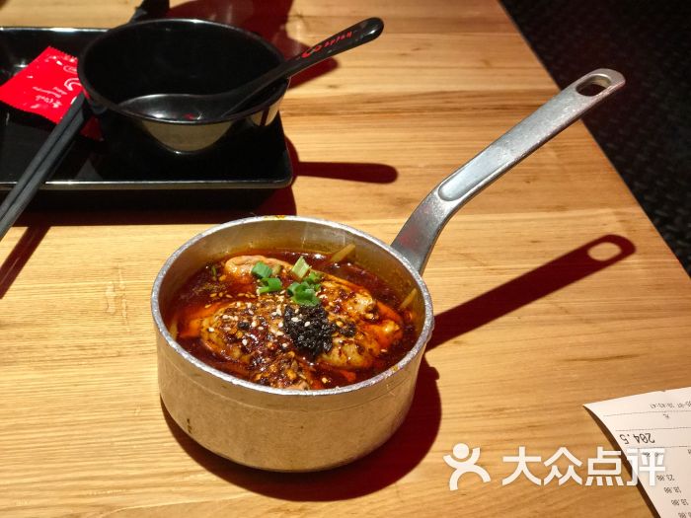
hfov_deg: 33.8
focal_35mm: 57
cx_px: 346
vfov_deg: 25.7
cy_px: 259
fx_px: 1138
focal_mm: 6.6
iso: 125
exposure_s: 1/50
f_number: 2.8
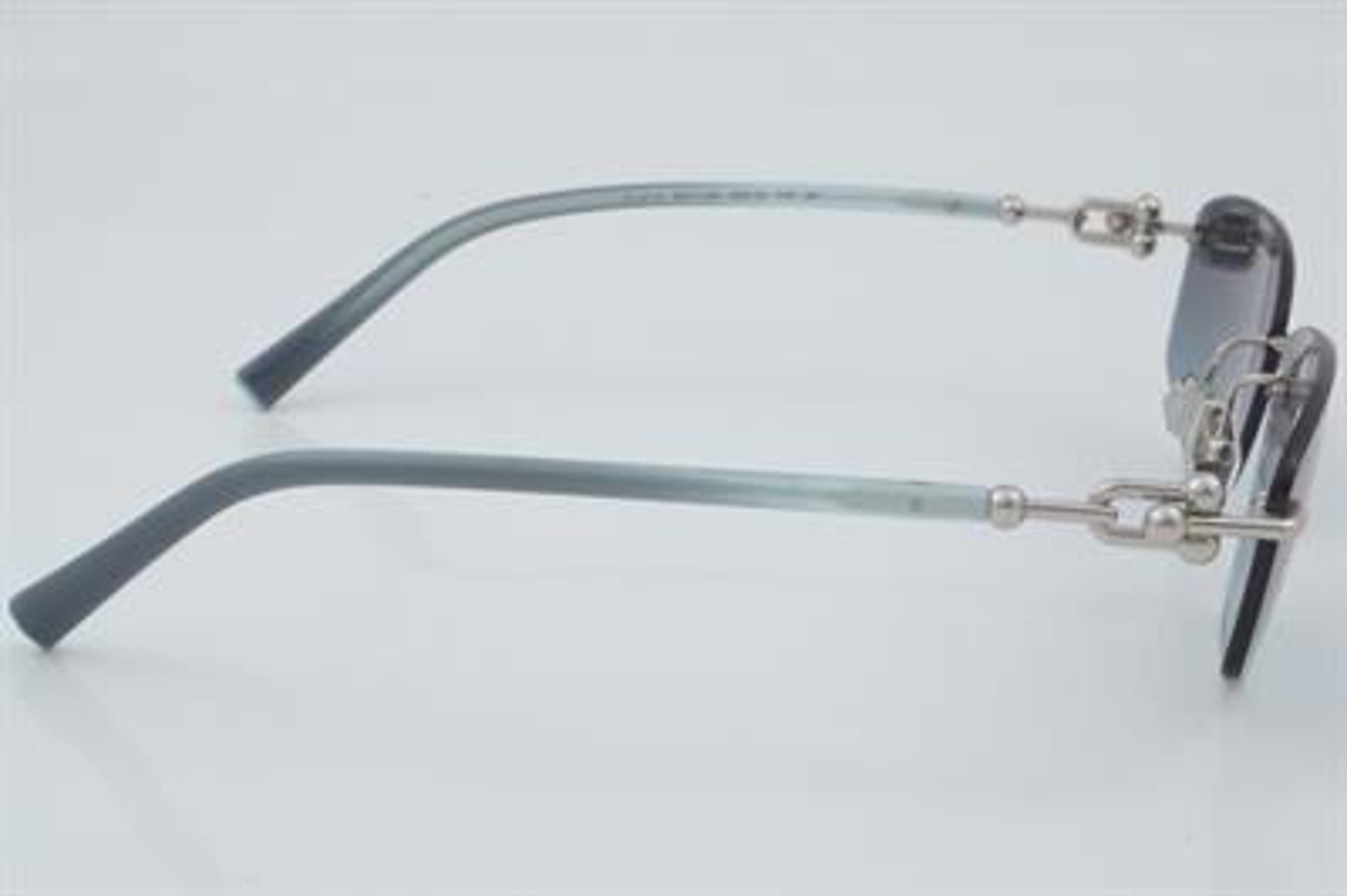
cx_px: 674
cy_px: 448
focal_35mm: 75
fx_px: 2804
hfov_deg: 27.0
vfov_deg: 18.2
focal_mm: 50
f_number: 32
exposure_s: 1/3
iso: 100
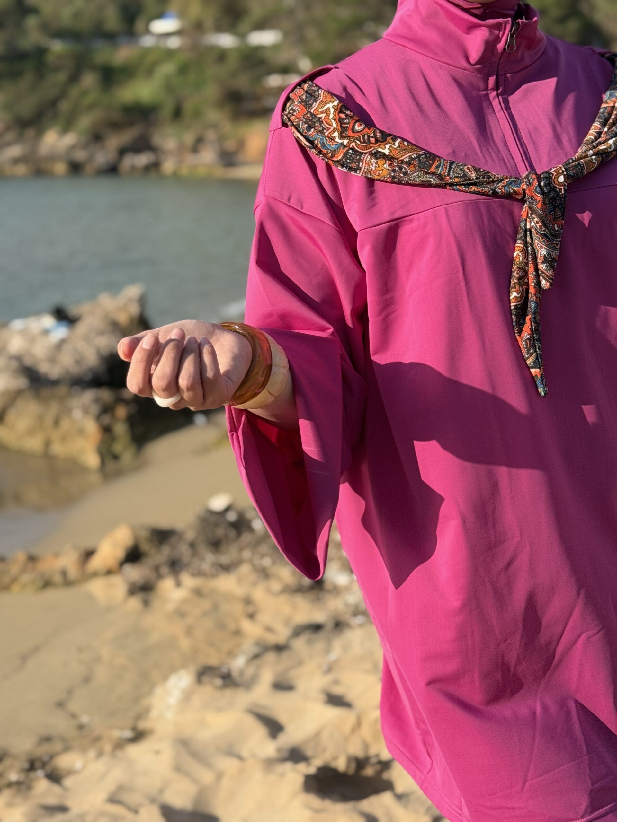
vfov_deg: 39.7
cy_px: 411
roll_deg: +0.4
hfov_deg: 30.3
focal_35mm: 48
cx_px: 308
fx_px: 1141
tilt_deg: -12.7
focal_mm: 6.76
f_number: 1.78
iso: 80
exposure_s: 1/2865
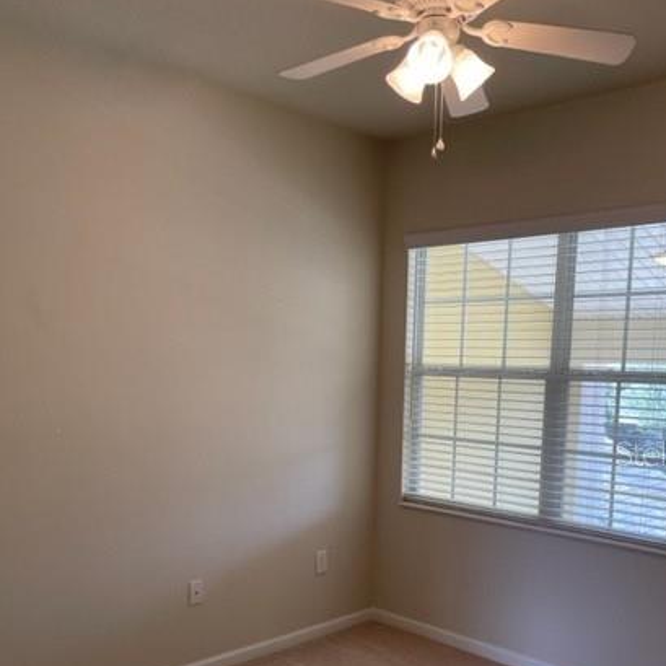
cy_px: 453
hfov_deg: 45.9
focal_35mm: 36
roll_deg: -1.2
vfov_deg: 45.2
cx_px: 378
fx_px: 784
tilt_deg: -4.8
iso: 50
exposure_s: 1/120
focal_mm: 4.2
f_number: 1.6
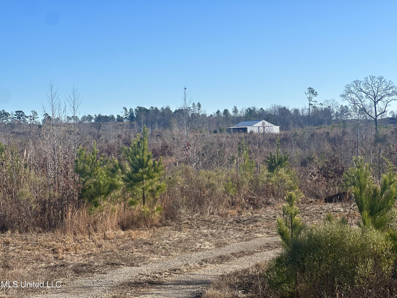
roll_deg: +1.2
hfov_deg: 25.3
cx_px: 198
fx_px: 883
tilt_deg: -0.7
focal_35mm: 77
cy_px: 149
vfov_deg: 19.1
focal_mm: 9
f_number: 2.8
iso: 32
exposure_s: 1/717
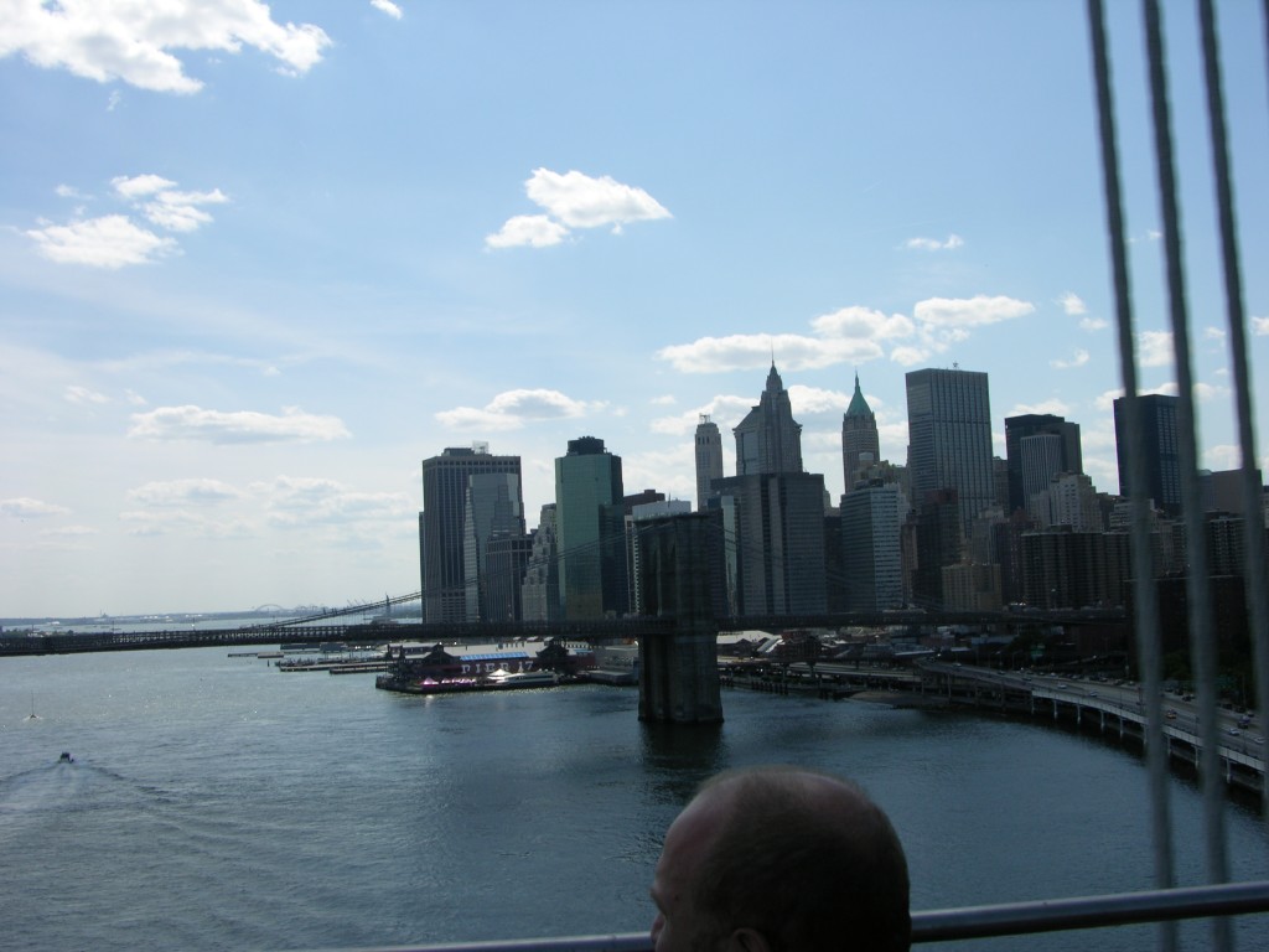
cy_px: 476
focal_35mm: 39
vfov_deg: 36.8
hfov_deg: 47.9
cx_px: 634
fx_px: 1430
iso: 50
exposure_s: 1/280
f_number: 7.2
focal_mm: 10
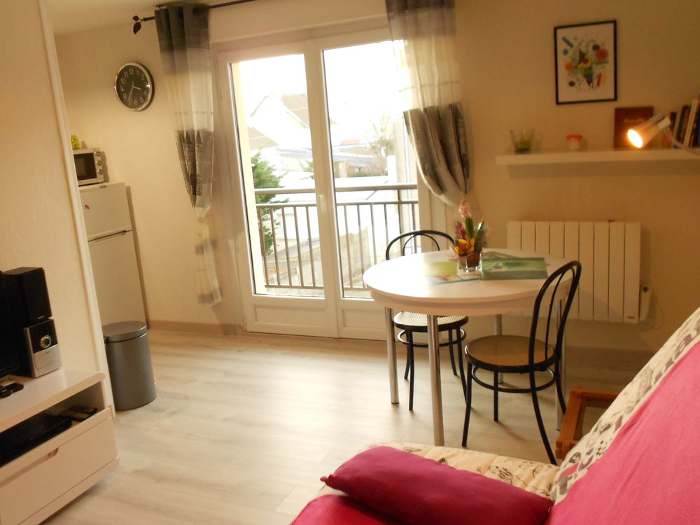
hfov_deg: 56.8
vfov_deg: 44.2
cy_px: 262
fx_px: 647
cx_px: 350
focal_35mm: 32
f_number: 3.6
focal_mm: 5.8
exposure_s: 1/30
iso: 250
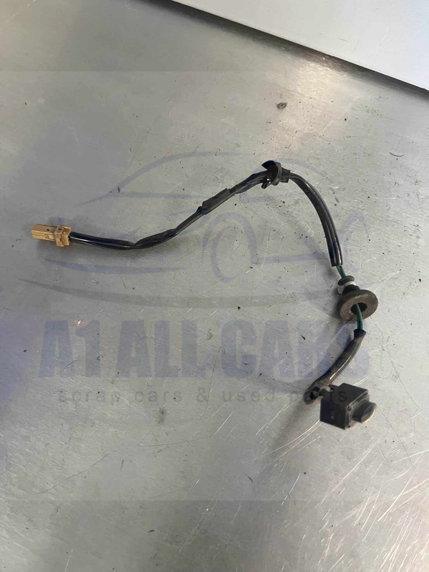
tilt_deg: -68.0
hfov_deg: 53.1
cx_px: 214
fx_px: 430
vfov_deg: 67.3
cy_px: 286
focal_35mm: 26
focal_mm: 5.1
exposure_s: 1/50
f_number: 1.6
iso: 250
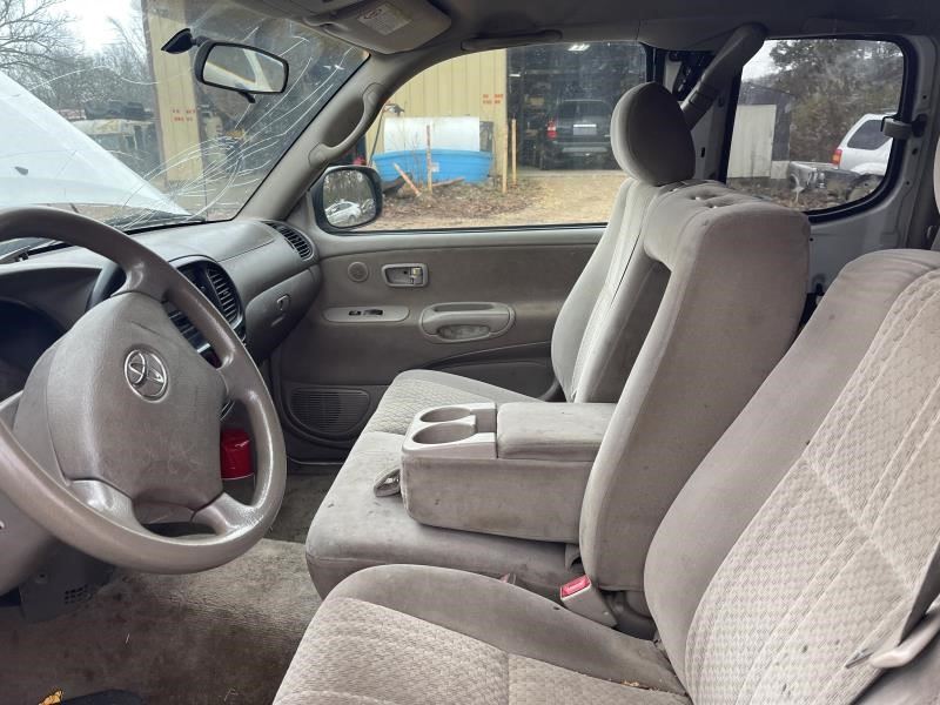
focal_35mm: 25
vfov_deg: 54.9
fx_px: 679
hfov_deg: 69.4
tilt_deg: -11.5
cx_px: 470
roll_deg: -0.1
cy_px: 352
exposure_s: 1/121
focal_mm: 5.1
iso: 125
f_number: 1.6
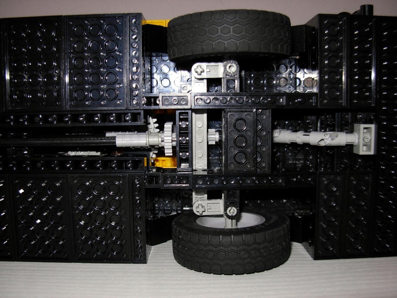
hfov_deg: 49.0
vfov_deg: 37.7
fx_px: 436
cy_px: 149
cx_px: 198
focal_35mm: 38
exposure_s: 1/22.6
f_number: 2.9
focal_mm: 6.3
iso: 79
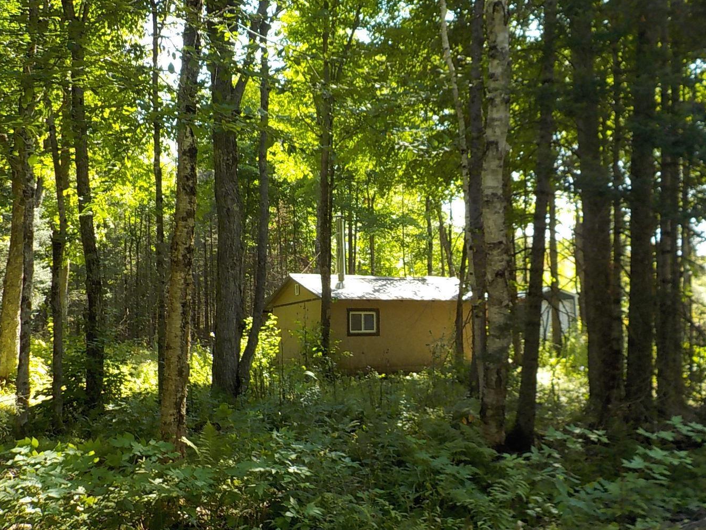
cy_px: 266
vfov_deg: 39.7
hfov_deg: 51.2
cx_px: 395
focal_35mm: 36
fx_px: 734
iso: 125
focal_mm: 4.1
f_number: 3.3
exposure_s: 1/100
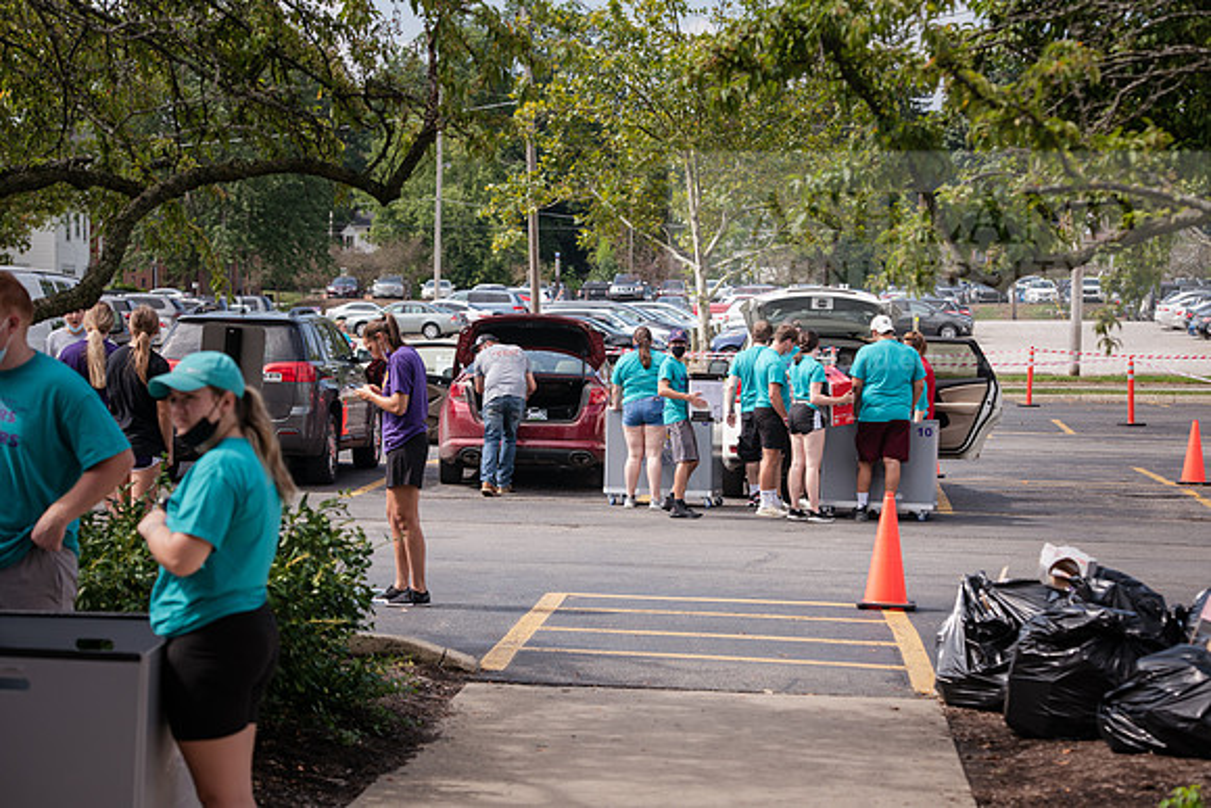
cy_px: 404
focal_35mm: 98
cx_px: 606
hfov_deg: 20.8
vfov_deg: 14.0
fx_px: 3297
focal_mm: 98
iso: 125
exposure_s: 1/400
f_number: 5
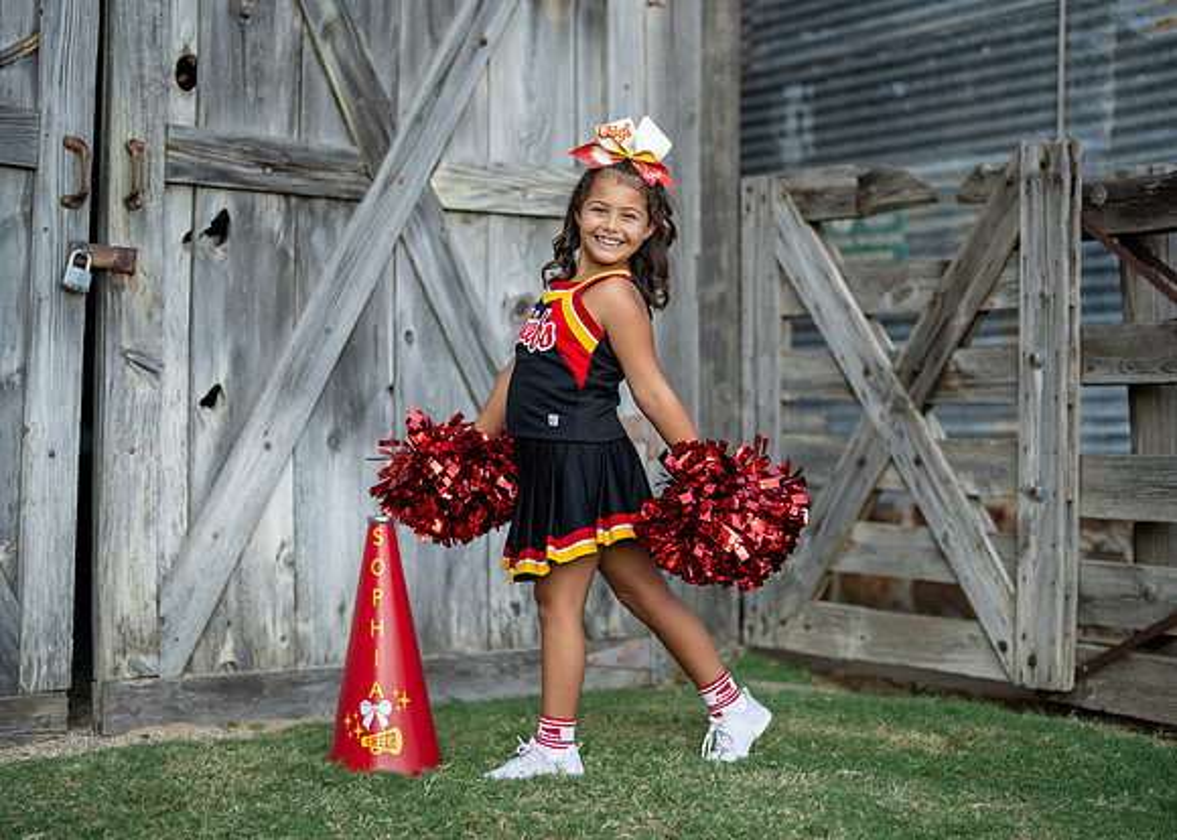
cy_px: 426
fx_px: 1951
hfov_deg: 33.6
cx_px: 597
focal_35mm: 58
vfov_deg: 24.3
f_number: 1.2
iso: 125
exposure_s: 1/2000
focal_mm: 50
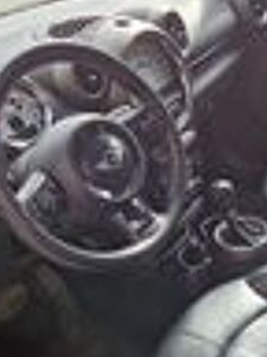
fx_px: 494
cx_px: 226
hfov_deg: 29.3
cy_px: 206
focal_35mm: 48
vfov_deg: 39.6
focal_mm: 5.4
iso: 50
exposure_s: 1/180
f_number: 1.8
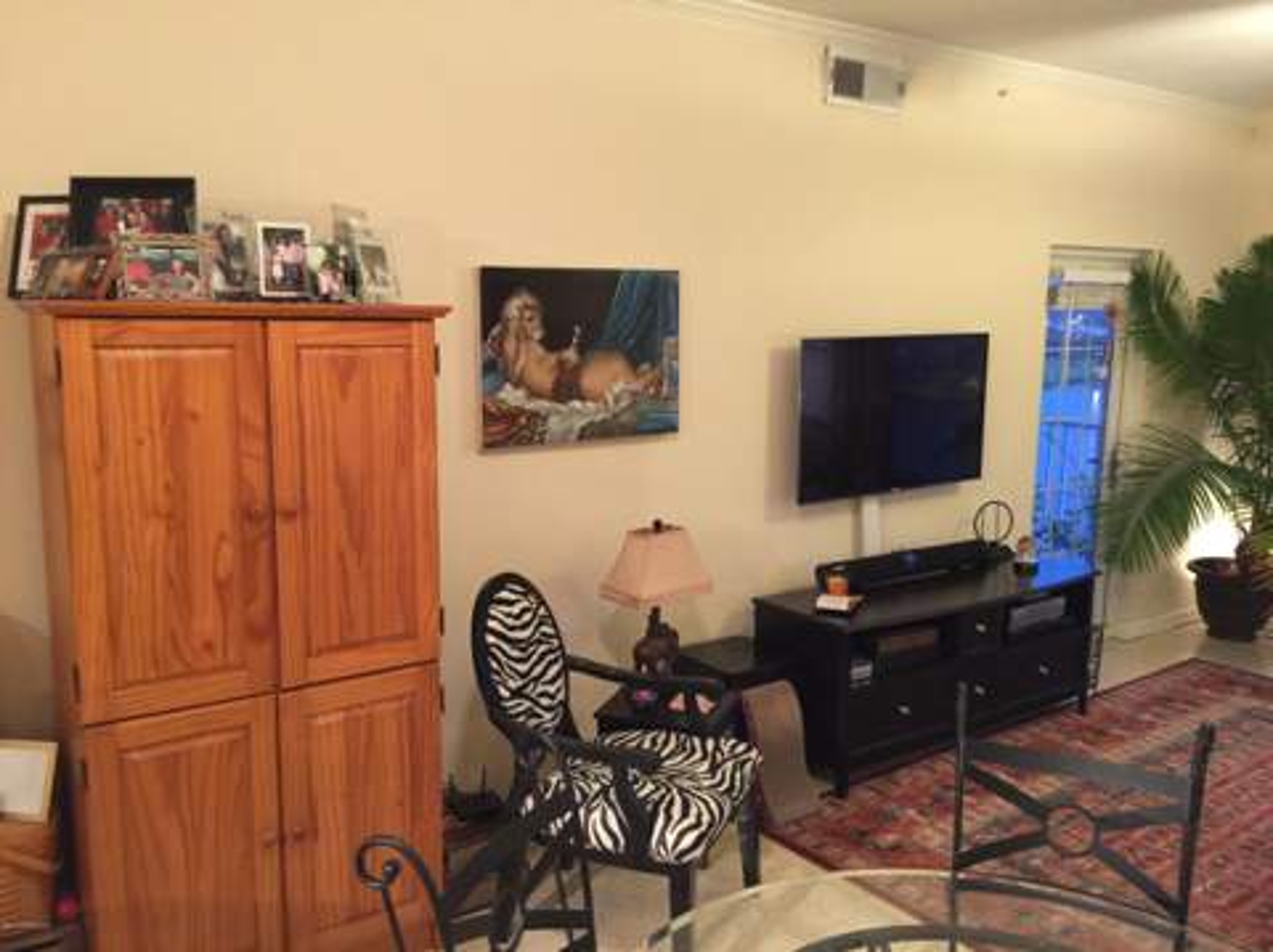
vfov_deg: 48.2
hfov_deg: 61.7
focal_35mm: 29
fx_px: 1065
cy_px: 476
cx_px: 636
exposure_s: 1/4
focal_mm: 4.15
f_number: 2.2
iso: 80
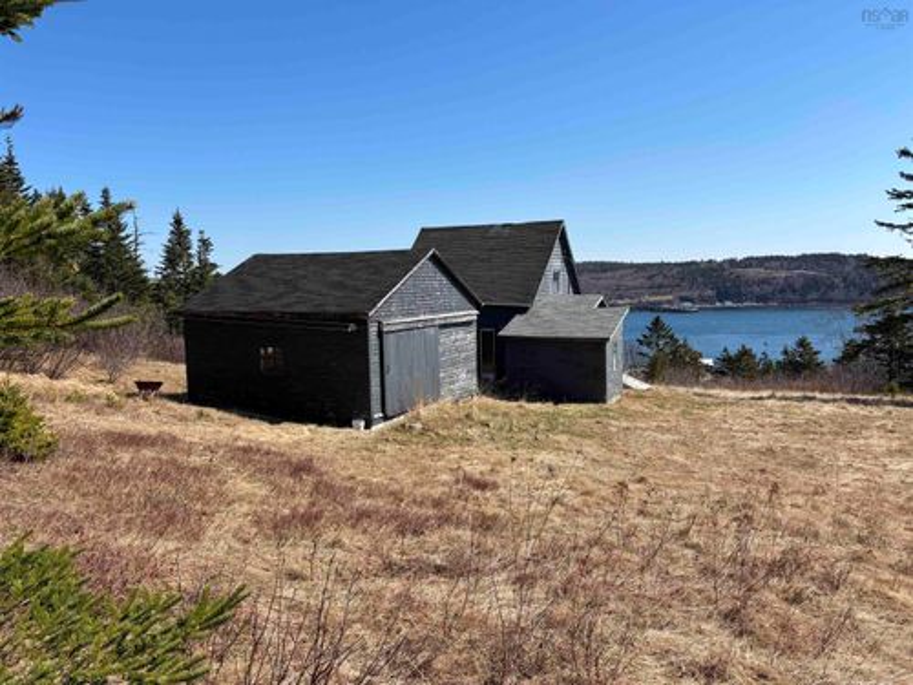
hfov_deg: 67.3
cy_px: 342
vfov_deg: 53.1
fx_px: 686
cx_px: 456
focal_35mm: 26
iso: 50
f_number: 1.6
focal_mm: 5.96
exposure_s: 1/3413
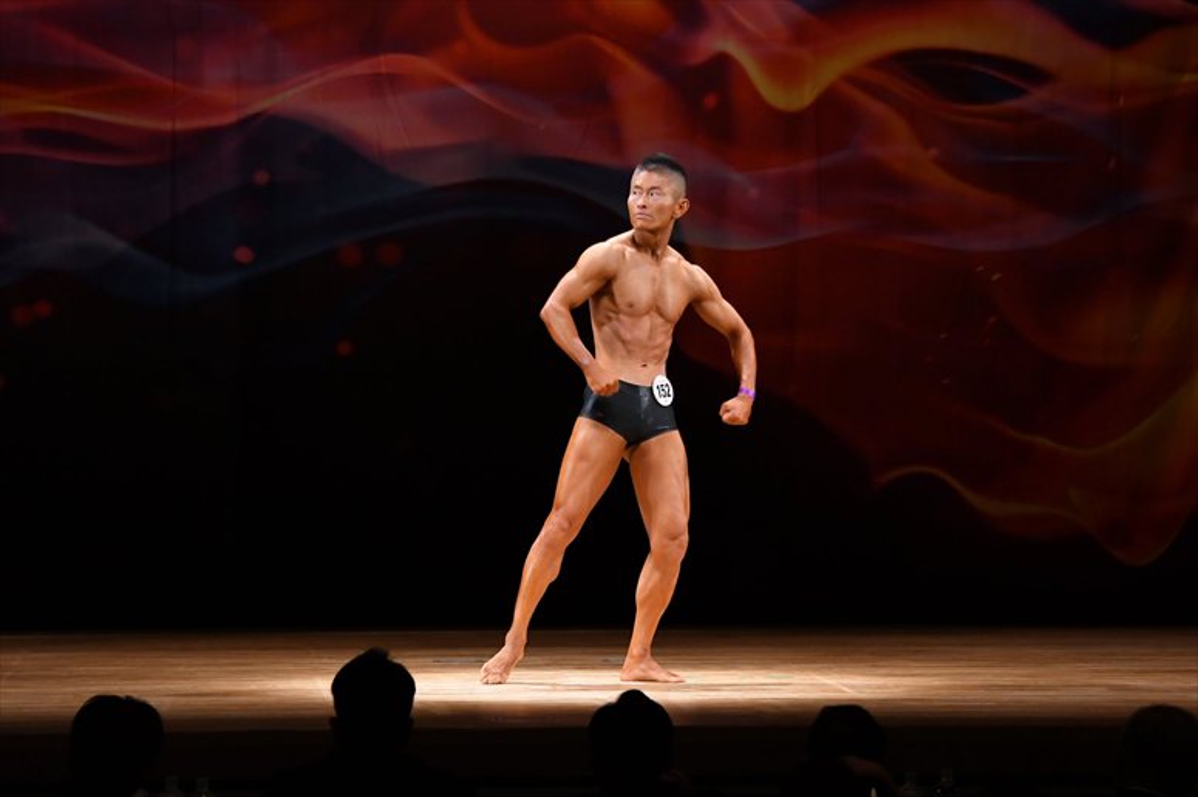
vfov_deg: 7.5
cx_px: 599
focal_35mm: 183
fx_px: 6087
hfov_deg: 11.2
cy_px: 398
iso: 3200
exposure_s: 1/400
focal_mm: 122
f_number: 5.6
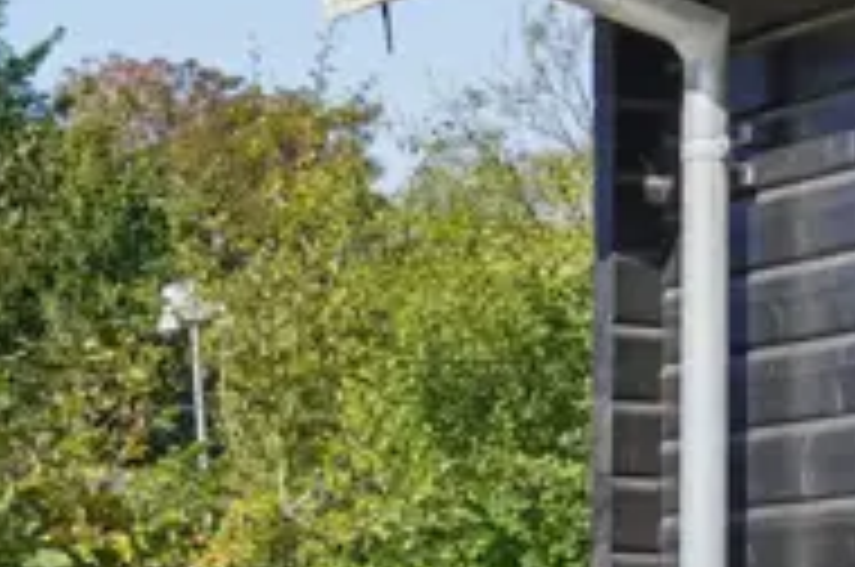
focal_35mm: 138
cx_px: -9
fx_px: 3262
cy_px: 778
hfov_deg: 14.7
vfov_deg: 9.7
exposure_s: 1/800
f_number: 4
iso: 200
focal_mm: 29
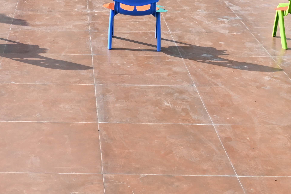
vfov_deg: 14.1
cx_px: 42
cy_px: -23
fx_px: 768
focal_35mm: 95
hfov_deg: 21.1
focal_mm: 22
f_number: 8
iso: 250
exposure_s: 1/320
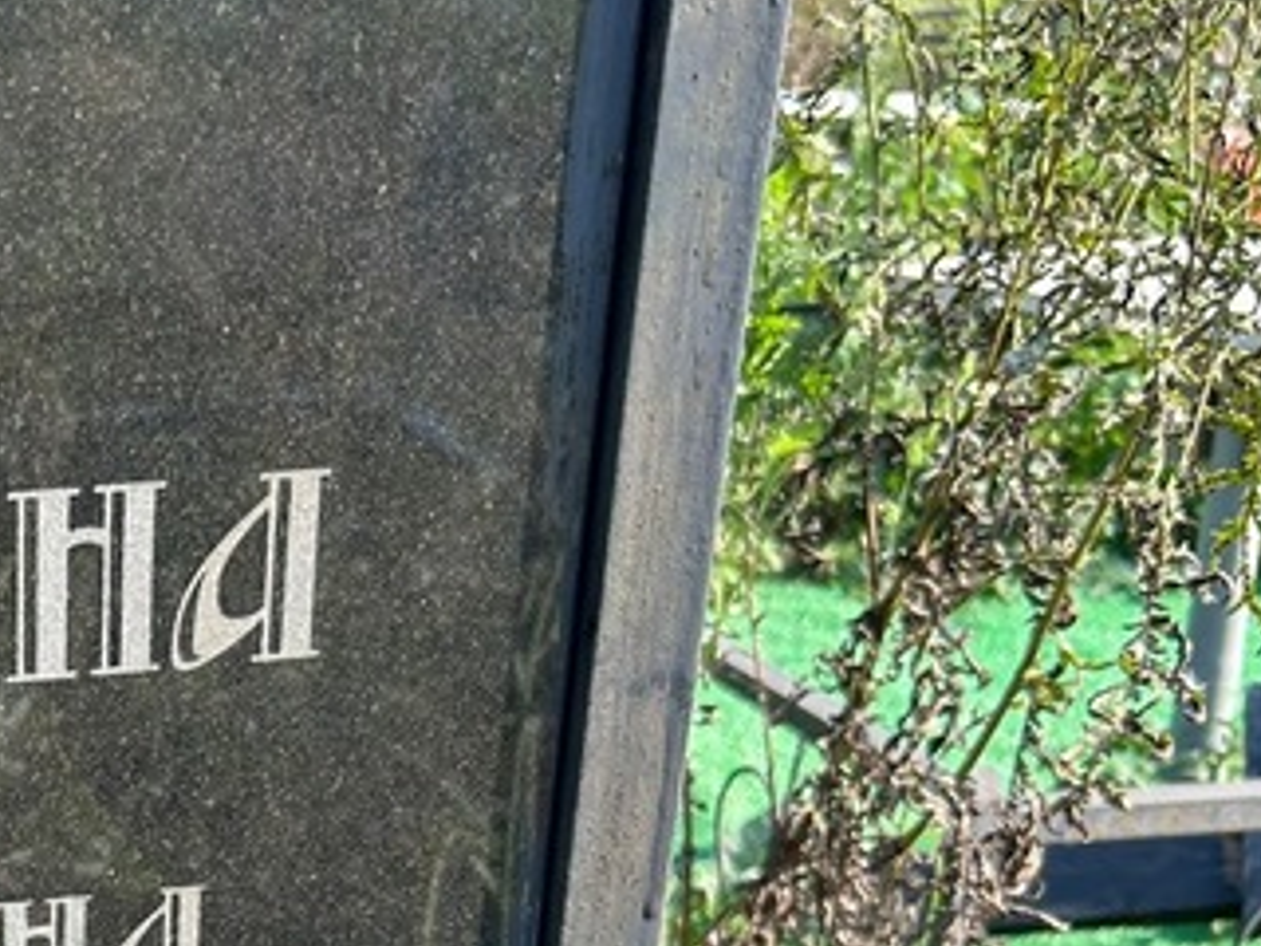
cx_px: -240
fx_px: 2368
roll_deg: +0.5
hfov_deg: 26.6
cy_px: 1139
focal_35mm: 65
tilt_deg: -24.8
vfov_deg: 21.0
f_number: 1.5
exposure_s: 1/521
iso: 50
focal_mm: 5.7
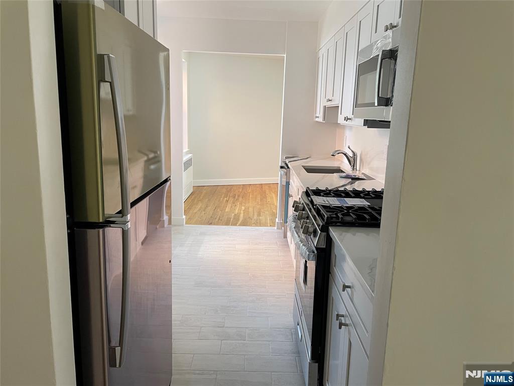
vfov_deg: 53.1
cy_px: 193
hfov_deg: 67.3
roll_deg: -1.5
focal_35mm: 26
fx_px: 386
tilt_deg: -9.9
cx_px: 257
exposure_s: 1/92
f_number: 1.6
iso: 125
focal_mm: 4.2
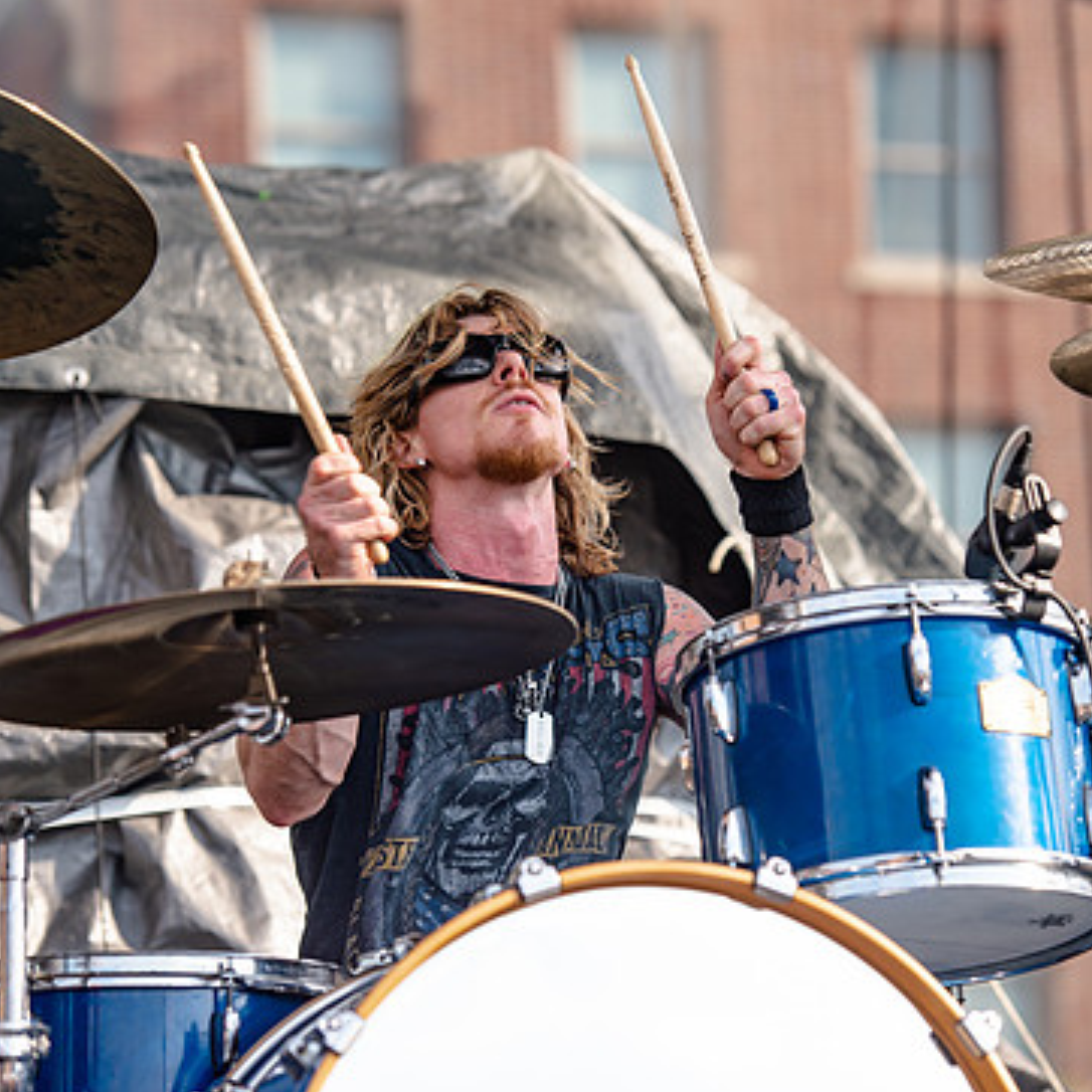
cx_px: 603
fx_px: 6067
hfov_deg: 10.3
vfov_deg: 10.3
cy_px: 528
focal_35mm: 170
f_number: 4
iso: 125
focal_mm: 125
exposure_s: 1/800
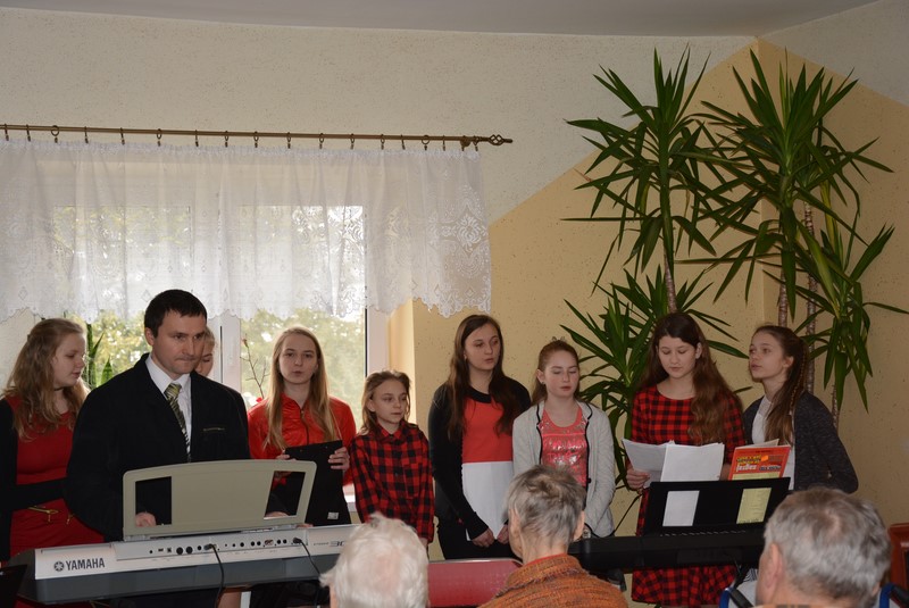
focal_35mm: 72
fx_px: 1820
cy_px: 304
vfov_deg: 19.0
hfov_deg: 28.0
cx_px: 454
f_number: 4.8
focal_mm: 48
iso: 640
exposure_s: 1/60
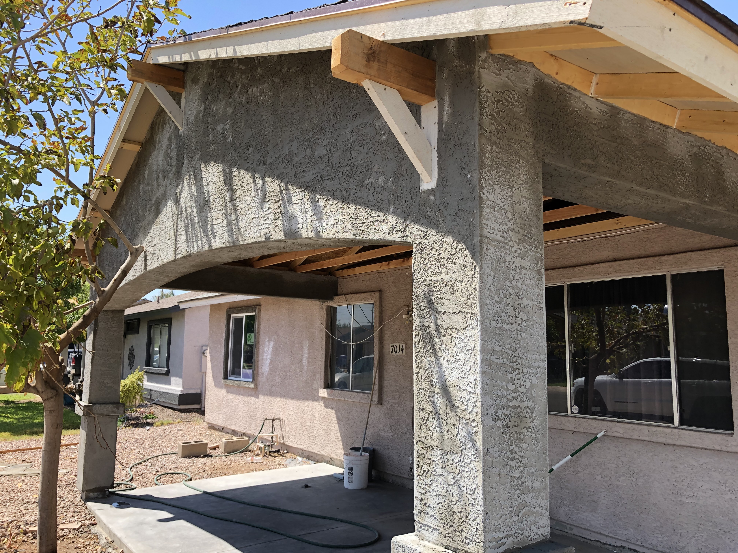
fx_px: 597
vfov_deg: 49.7
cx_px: 369
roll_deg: -1.7
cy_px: 276
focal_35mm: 28
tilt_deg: +7.2
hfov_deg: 63.4
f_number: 1.8
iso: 20
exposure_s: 1/736
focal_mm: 3.99
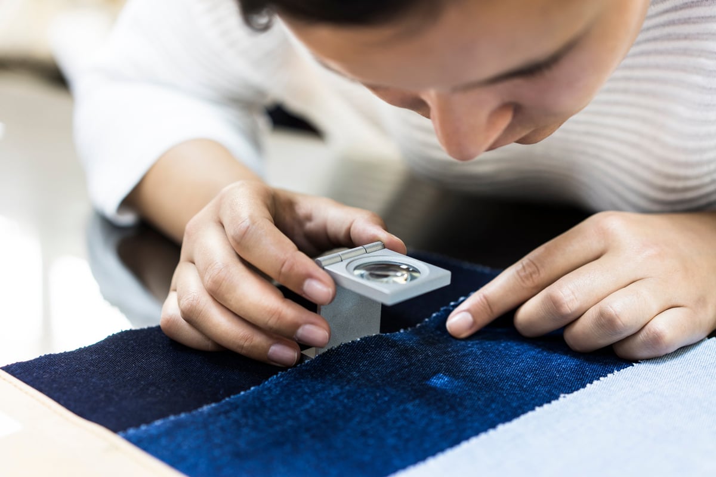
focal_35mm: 55
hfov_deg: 36.2
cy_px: 238
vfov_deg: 24.6
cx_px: 358
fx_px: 1094
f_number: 2.8
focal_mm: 55
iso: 125
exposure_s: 1/13
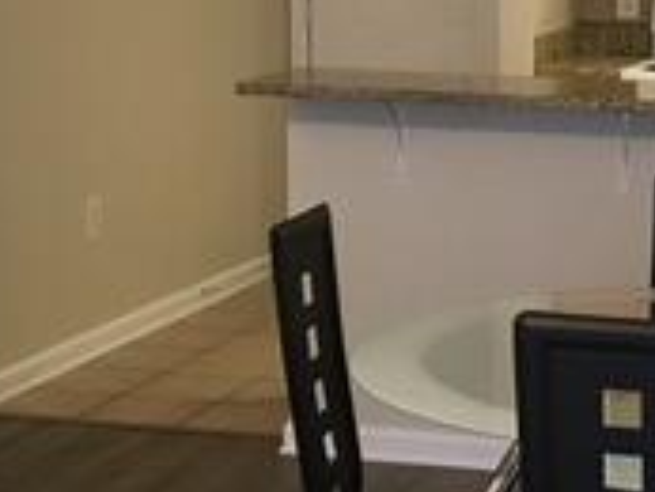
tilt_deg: -8.5
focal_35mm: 107
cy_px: 223
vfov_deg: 13.8
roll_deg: -1.4
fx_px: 2026
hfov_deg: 18.0
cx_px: 625
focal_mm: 4.15
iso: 125
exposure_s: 1/30
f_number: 2.2
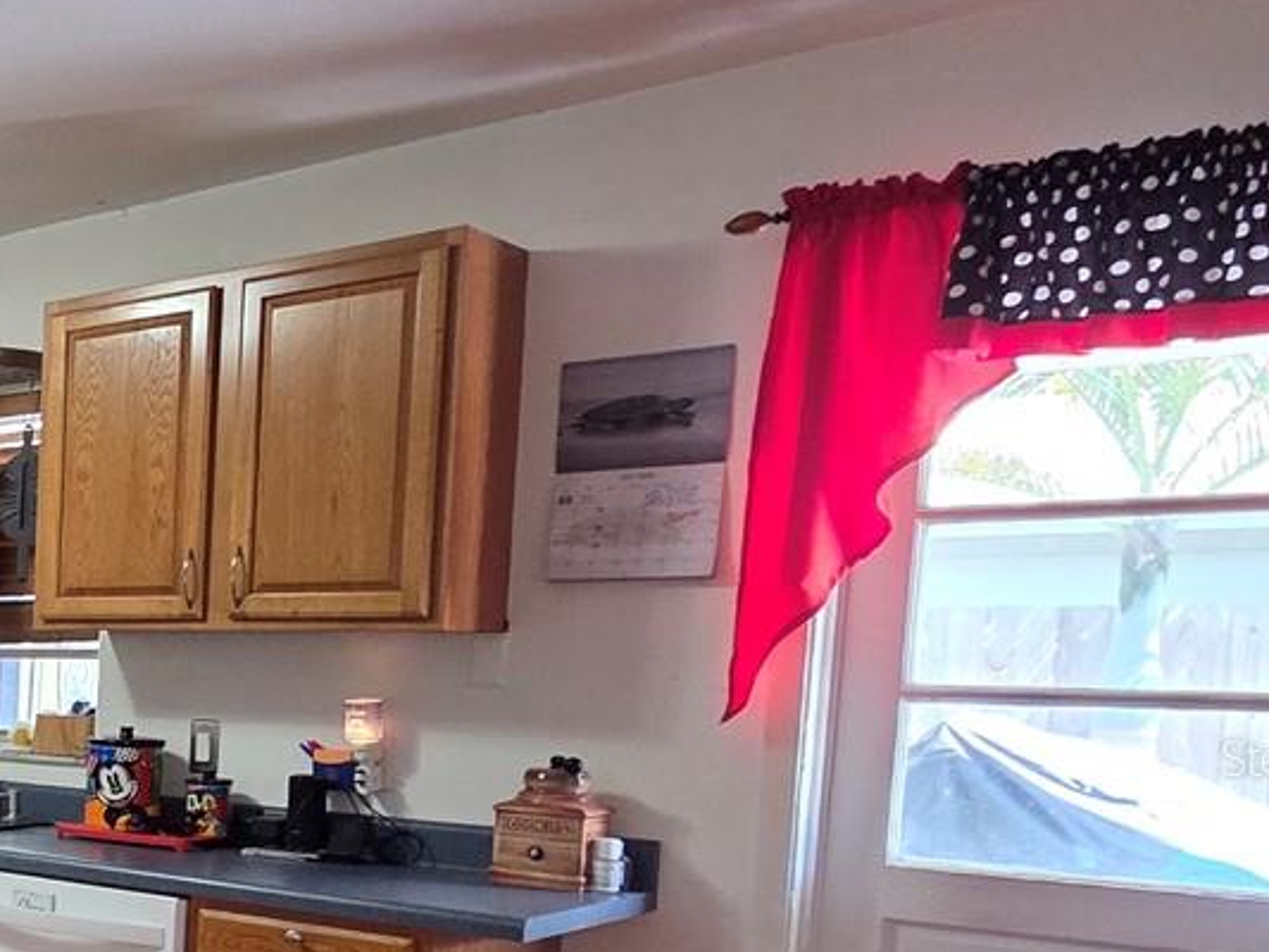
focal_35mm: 39
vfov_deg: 35.7
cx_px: -460
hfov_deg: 32.6
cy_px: 757
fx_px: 1430
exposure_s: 1/60
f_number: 2.2
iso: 400
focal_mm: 2.2
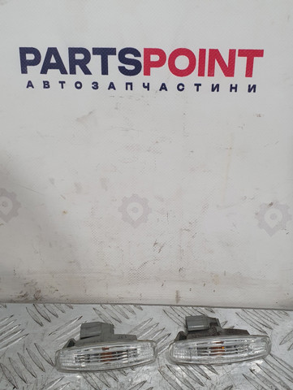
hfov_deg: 53.1
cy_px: 195
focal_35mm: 26
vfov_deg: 67.2
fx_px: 293
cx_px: 146
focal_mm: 4.32
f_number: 2.4
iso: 200
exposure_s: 1/100
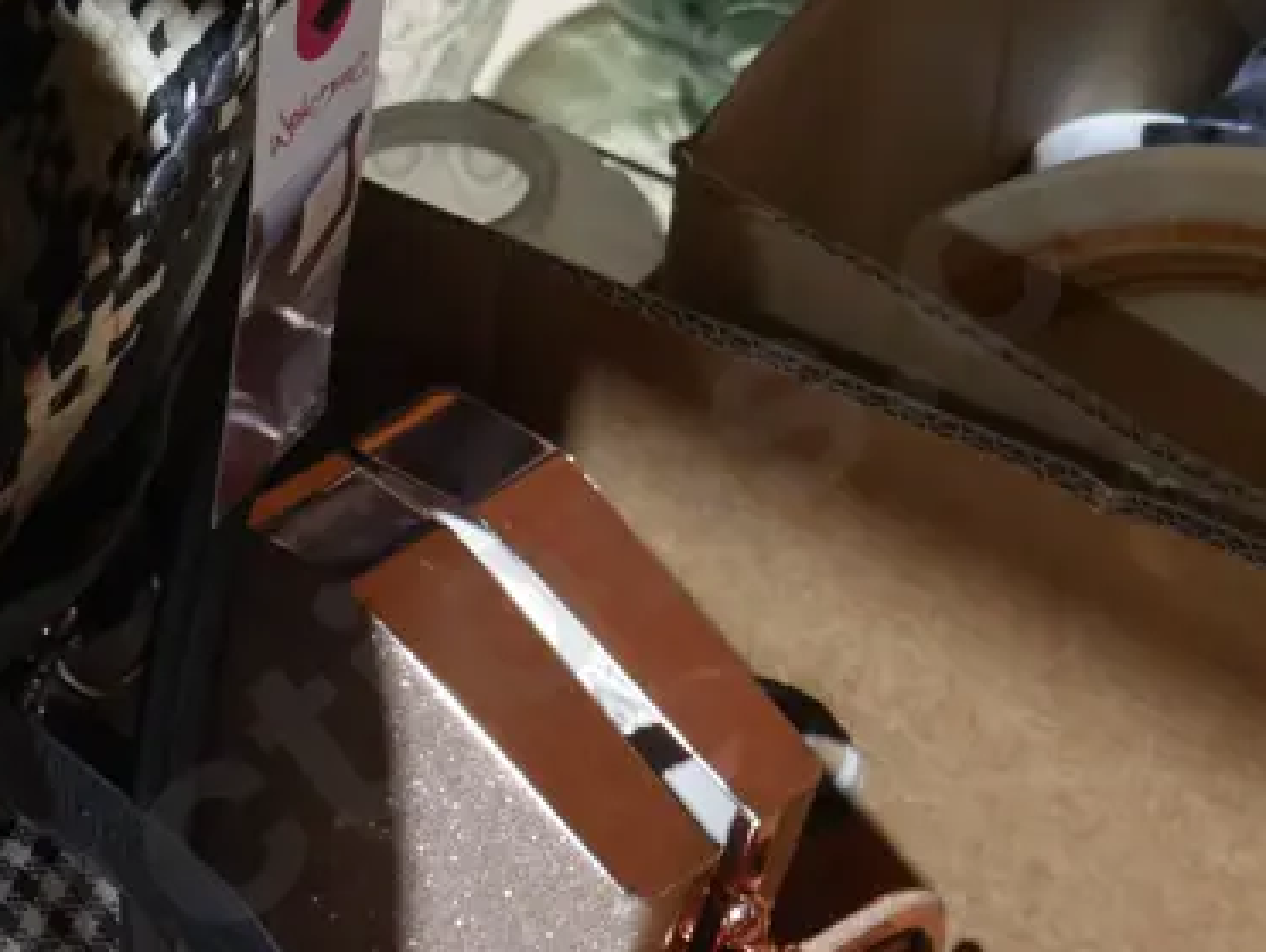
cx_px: 106
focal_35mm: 138
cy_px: 926
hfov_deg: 14.1
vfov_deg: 10.7
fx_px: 5052
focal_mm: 25
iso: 1600
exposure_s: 1/60
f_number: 5.3
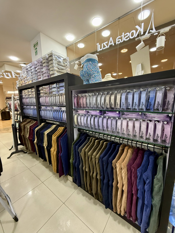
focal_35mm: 14
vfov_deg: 102.1
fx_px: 94
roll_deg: +1.1
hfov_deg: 85.7
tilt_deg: -8.2
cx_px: 88
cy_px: 116
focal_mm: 2.22
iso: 320
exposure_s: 1/60
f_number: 2.2
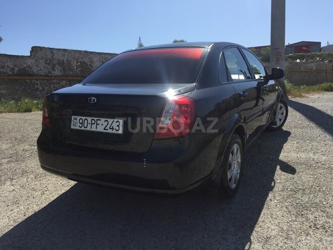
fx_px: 279
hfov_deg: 61.7
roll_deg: +1.2
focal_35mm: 29
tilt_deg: -4.7
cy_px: 125
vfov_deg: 48.2
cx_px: 166
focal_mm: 4.15
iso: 32
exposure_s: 1/2083
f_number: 2.2
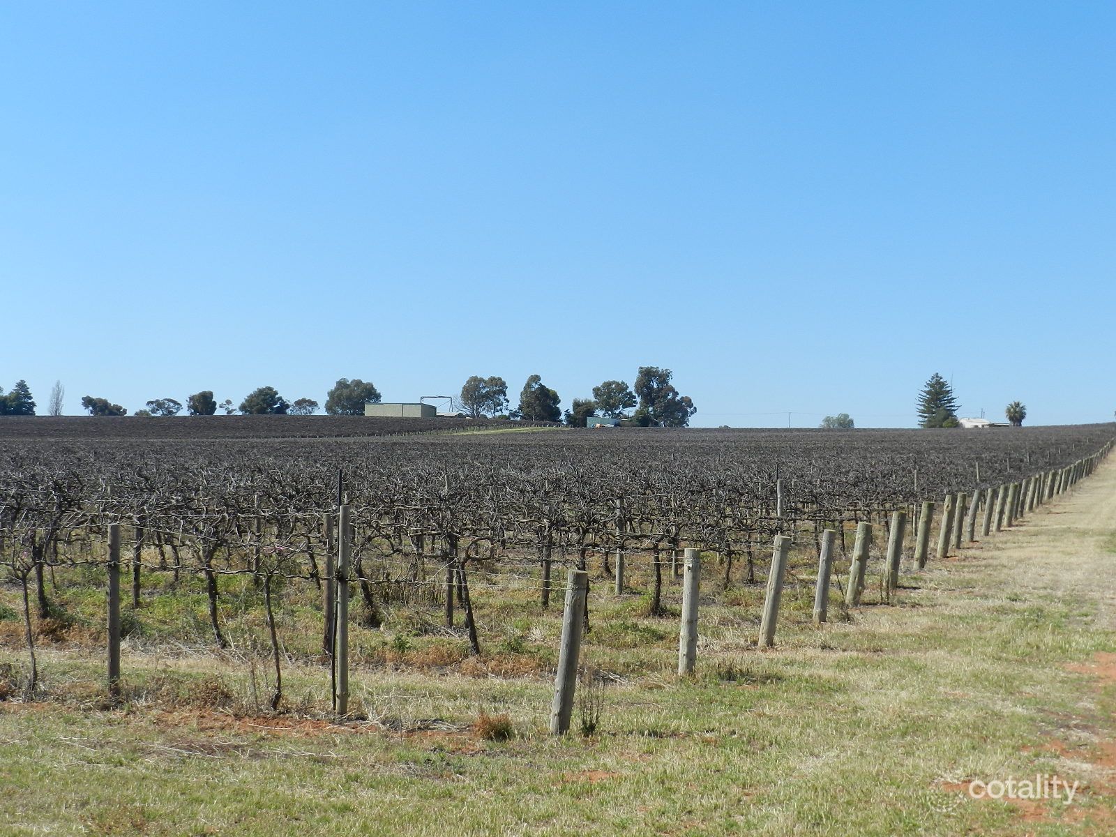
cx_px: 558
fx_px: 1483
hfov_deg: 41.2
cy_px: 418
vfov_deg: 31.5
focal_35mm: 46
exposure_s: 1/1000
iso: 160
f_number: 4.2
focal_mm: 8.1
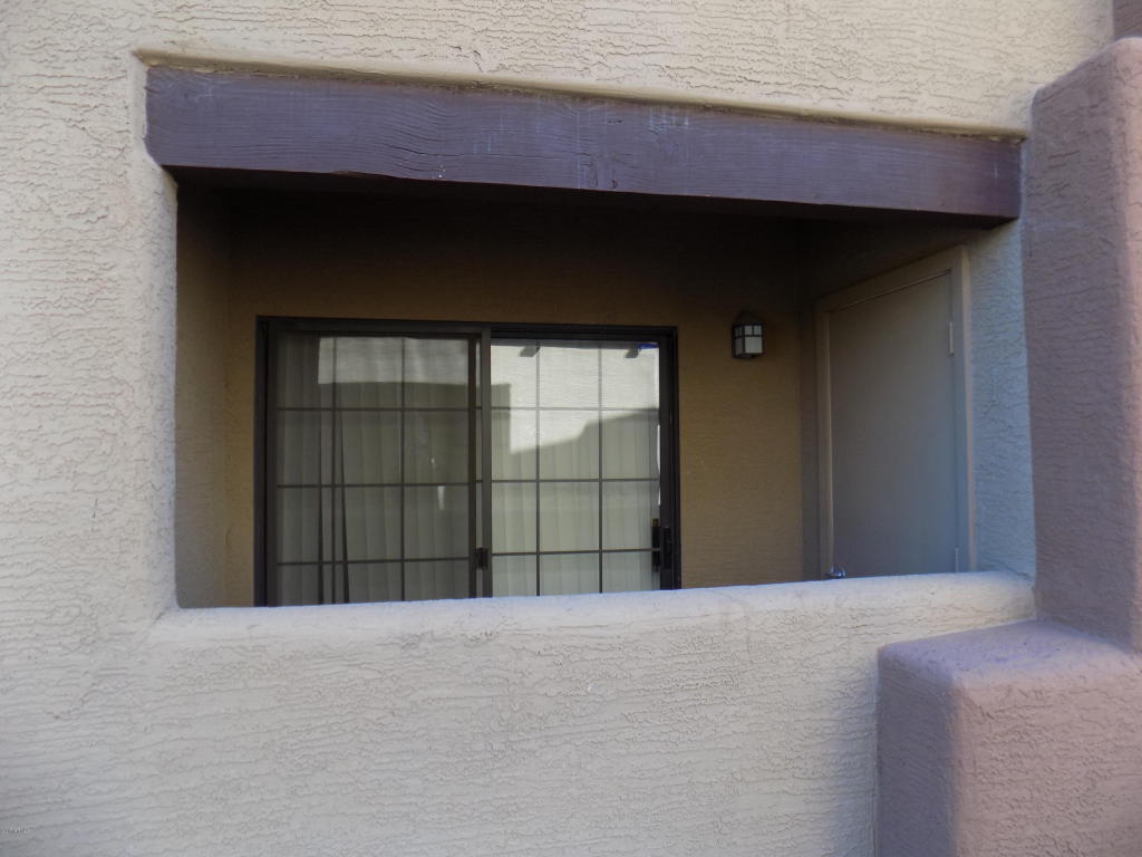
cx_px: 571
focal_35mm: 23
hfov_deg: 73.9
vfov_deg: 58.9
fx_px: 759
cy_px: 428
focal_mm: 4
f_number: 3.1
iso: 80
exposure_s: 1/100
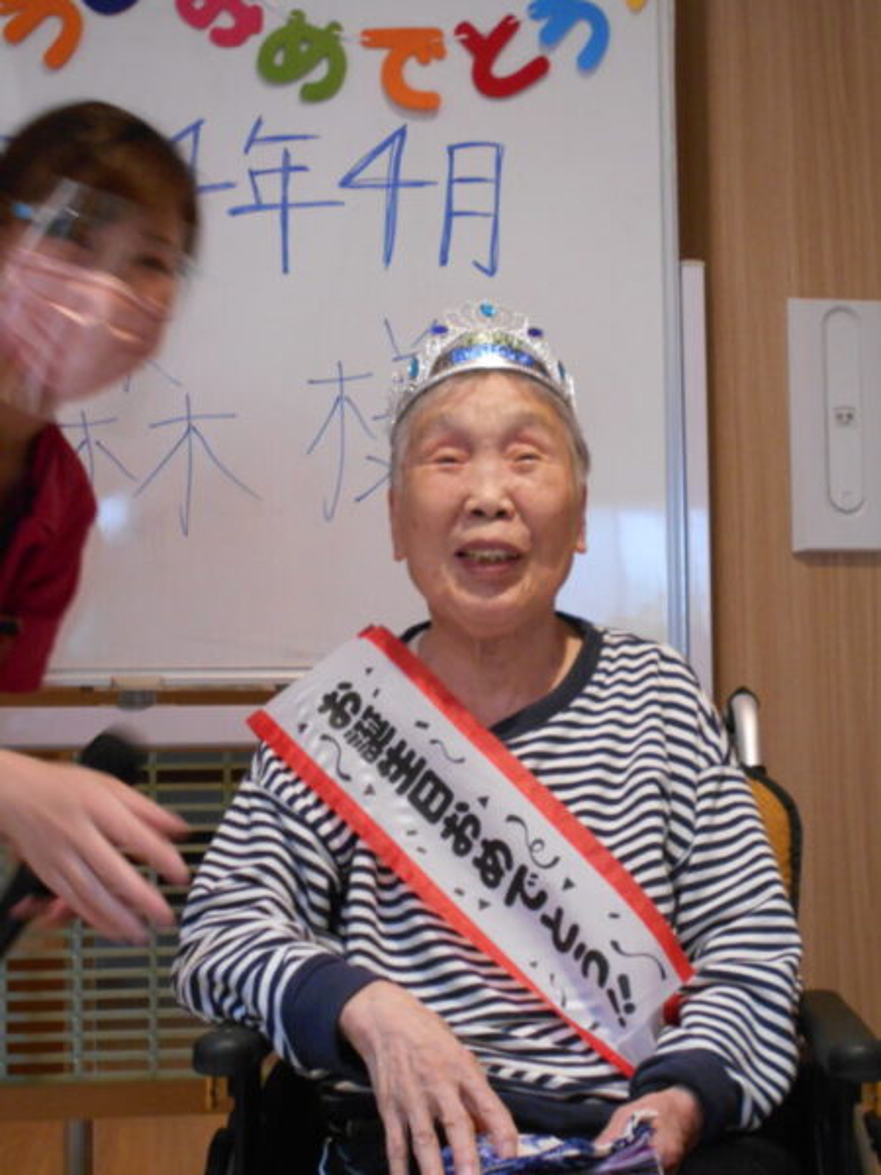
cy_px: 588
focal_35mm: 58
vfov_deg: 33.2
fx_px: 1968
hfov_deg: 25.2
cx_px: 440
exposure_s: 1/30
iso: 400
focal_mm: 10
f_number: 4.9
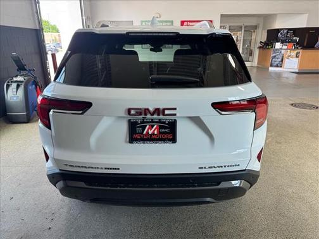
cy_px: 120
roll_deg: -1.1
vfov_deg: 56.8
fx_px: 221
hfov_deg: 71.6
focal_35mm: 24
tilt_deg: -18.4
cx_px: 160
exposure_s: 1/121
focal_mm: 6.76
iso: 80
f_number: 1.78
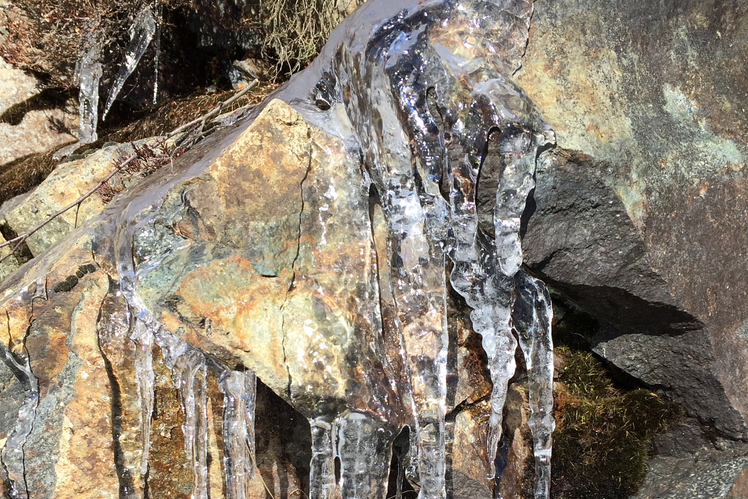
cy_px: 373
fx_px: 852
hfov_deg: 47.4
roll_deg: -0.1
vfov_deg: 32.1
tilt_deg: +1.5
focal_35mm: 41
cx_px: 370
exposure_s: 1/1099
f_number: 2.2
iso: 32
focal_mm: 4.15
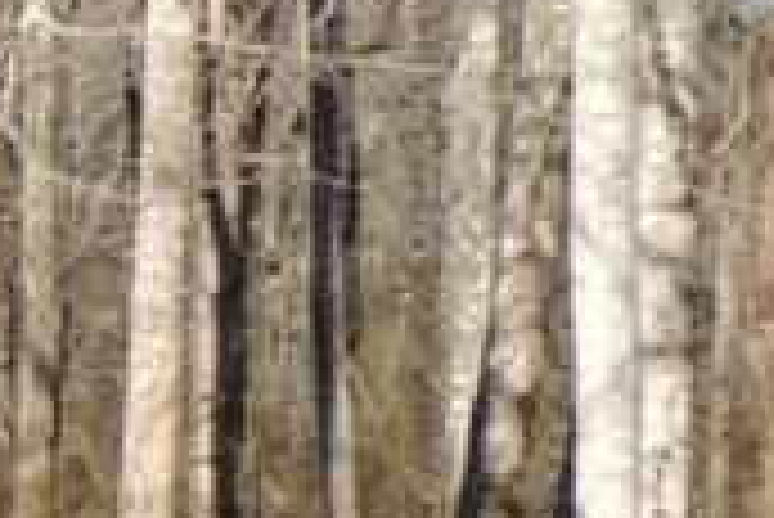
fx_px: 3744
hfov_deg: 9.8
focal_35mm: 174
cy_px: 1059
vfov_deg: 7.6
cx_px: -1323
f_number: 3
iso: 100
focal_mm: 4.3
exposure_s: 1/800
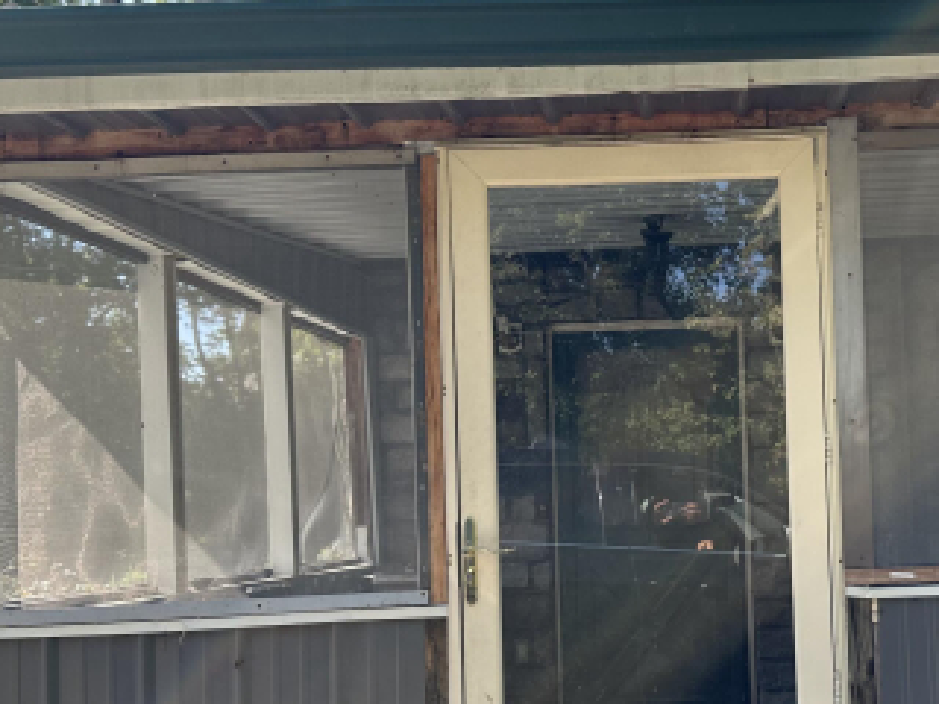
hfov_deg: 37.4
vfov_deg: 29.0
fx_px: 1356
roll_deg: +2.0
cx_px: 688
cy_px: 455
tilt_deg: +1.1
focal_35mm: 50
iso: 80
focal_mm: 6.86
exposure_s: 1/836
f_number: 1.78
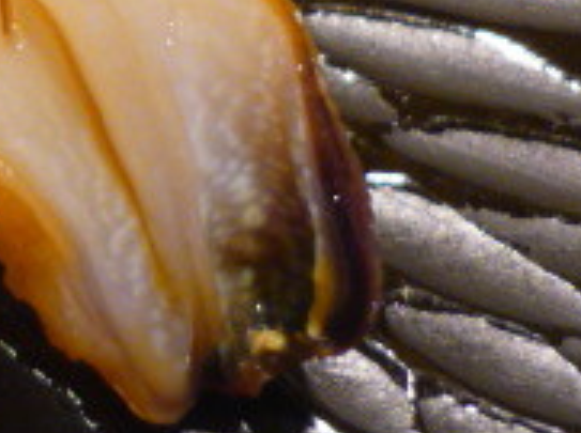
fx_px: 1960
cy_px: -192
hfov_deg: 15.9
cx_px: -202
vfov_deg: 12.1
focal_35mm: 117
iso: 320
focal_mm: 5.5
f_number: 2.8
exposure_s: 1/30
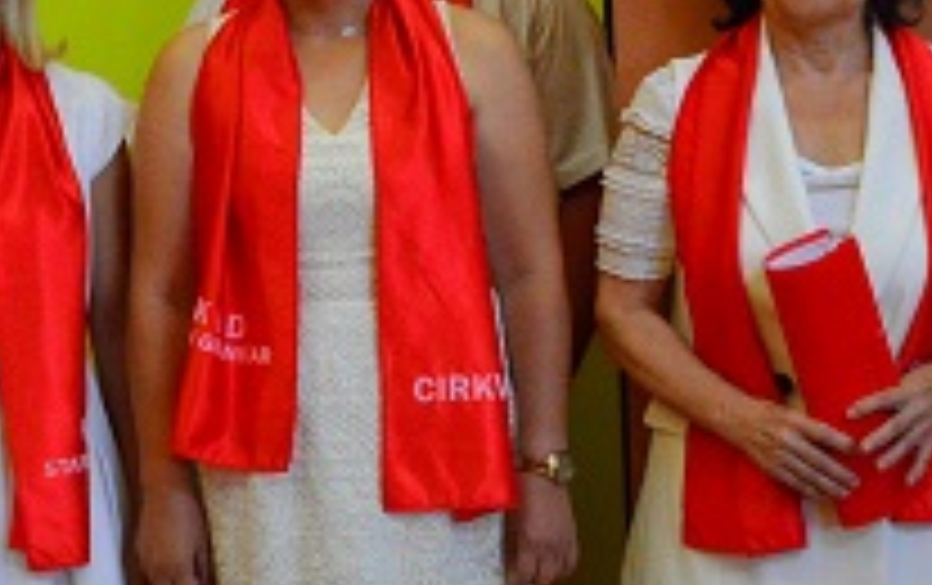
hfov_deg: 14.9
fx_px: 3485
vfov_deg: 9.6
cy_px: 220
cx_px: -45
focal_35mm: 137
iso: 6400
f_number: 6.3
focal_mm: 34
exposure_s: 1/160
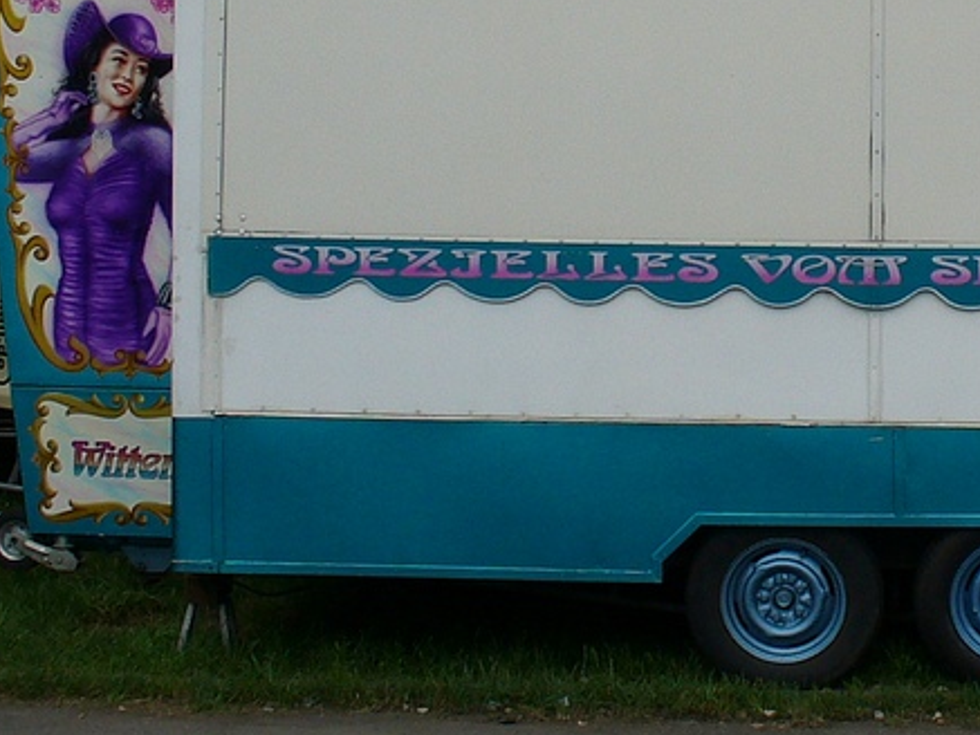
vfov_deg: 14.0
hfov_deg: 18.7
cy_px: -92
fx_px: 2917
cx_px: 908
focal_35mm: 103
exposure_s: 1/320
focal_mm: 6.1
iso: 80
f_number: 5.6
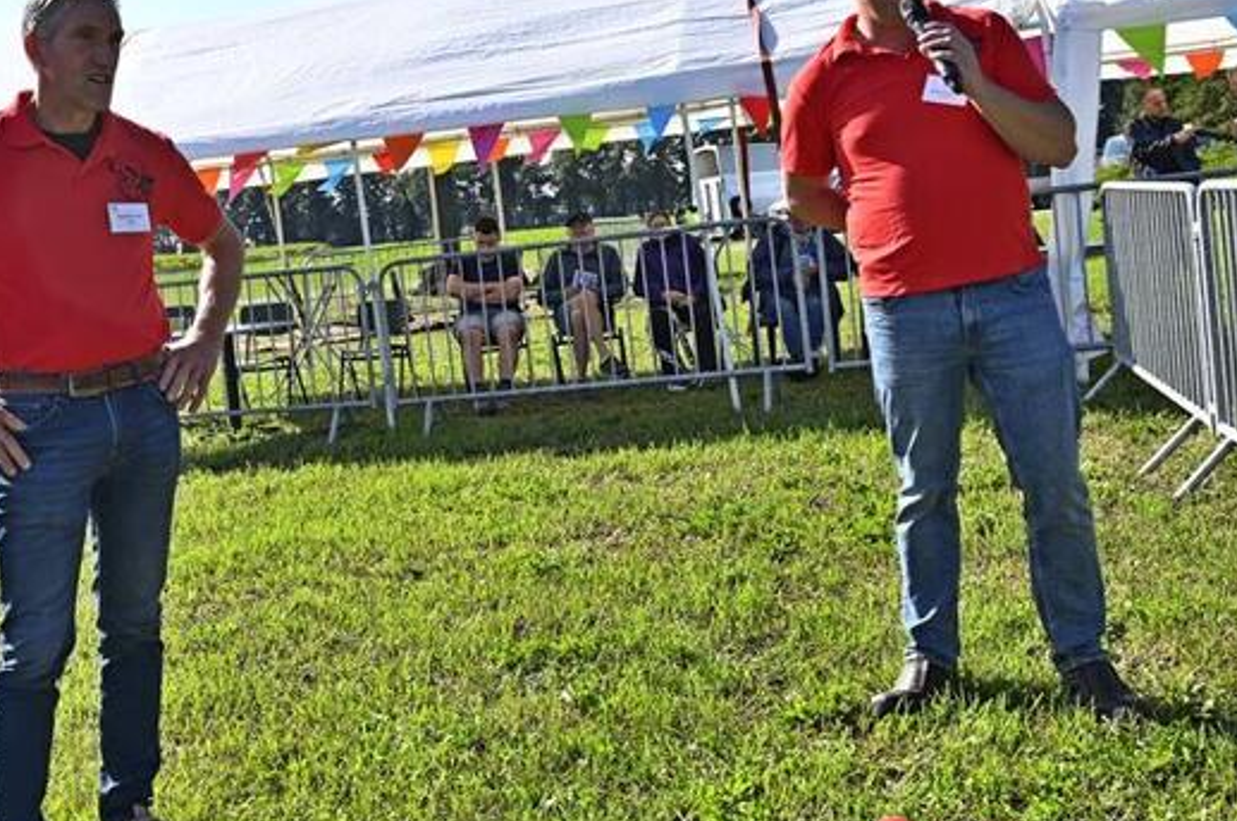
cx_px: 256
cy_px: 297
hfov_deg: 41.1
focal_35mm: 46
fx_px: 1579
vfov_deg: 29.0
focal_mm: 24
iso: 200
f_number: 8
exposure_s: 1/250
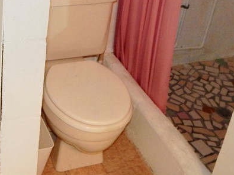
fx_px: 385
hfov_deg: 32.8
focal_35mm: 57
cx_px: 44
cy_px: 2
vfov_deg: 24.5
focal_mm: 4
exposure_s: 1/30
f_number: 3
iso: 200
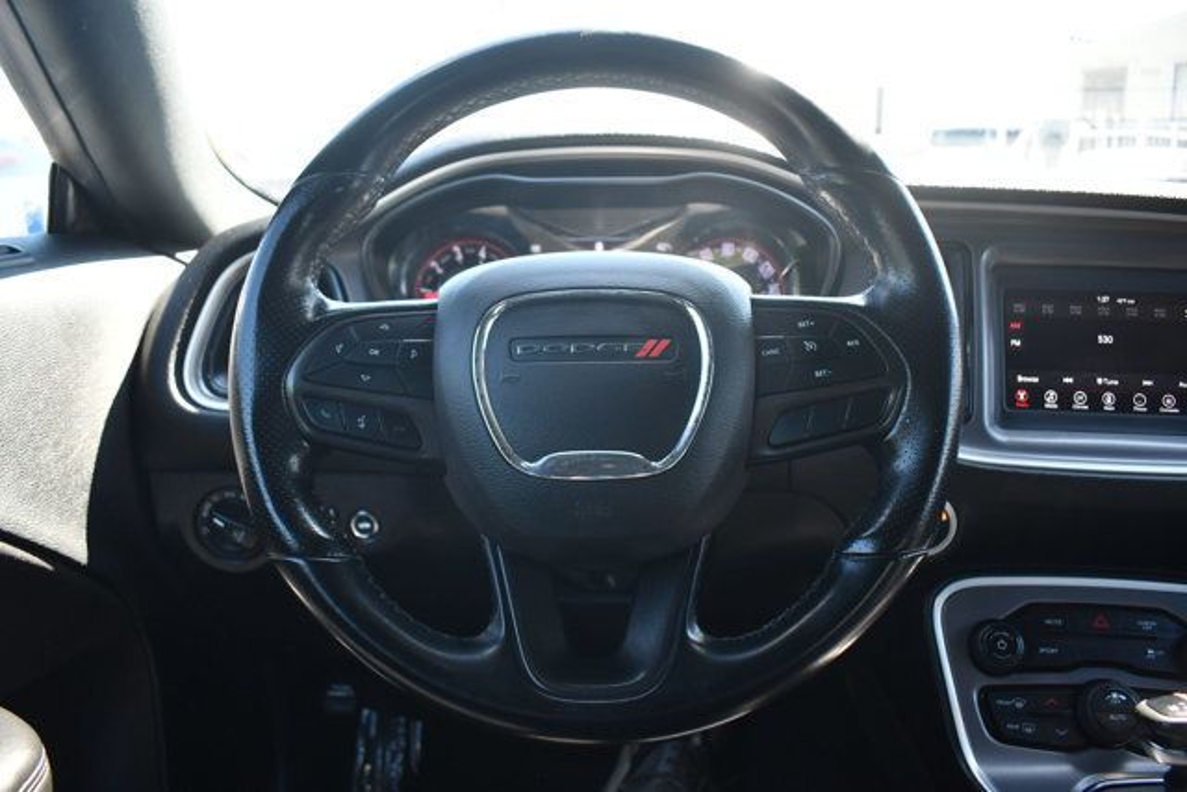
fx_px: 890
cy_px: 396
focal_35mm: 27
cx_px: 594
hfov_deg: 67.4
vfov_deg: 48.0
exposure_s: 1/250
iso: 640
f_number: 3.5
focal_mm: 18
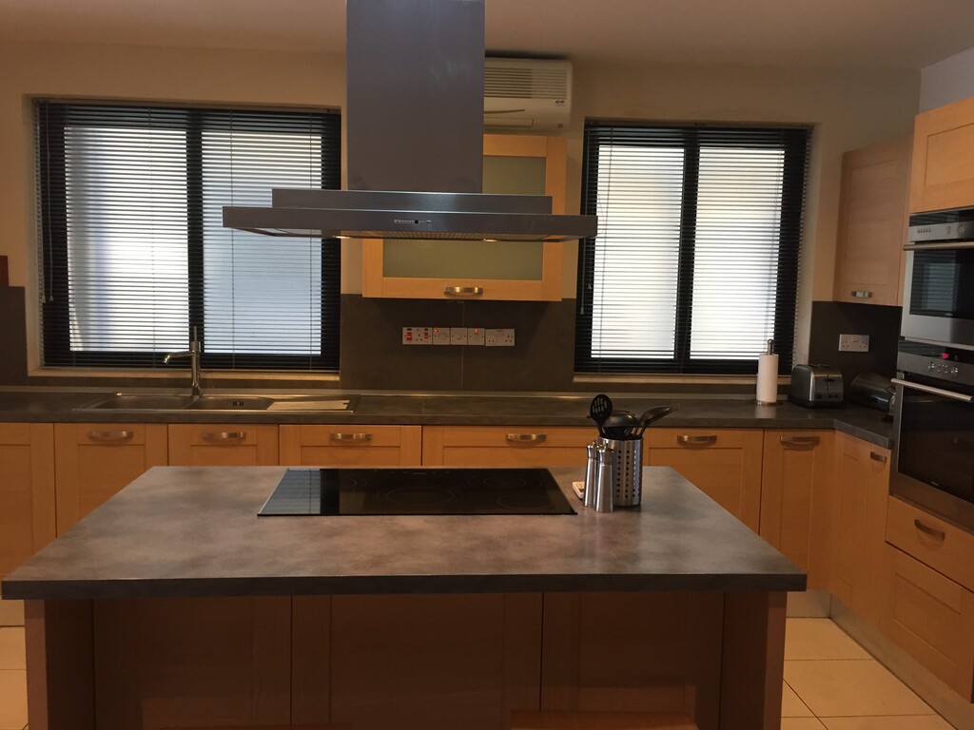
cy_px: 365
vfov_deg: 48.2
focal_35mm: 29
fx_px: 816
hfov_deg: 61.7
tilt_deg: -5.9
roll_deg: +0.0
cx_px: 487
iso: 125
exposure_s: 1/33
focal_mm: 4.15
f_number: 2.2
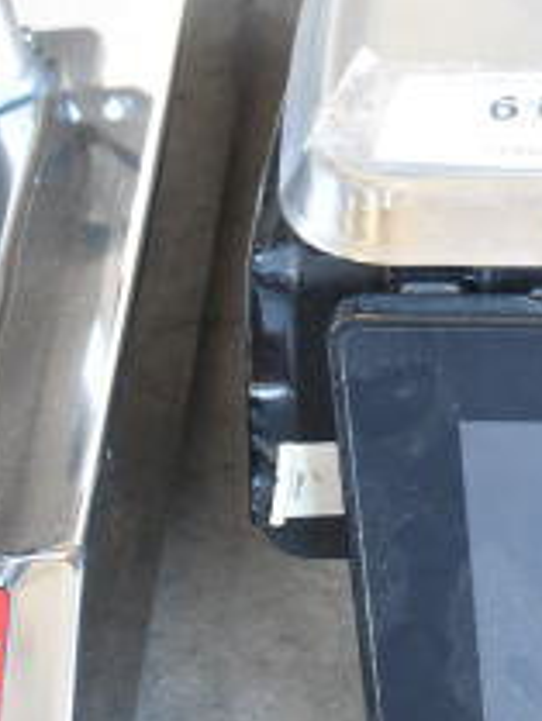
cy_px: 250
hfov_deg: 8.8
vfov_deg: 12.3
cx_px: 1029
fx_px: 3337
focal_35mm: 160
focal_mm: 38
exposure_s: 1/80
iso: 1600
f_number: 4.8
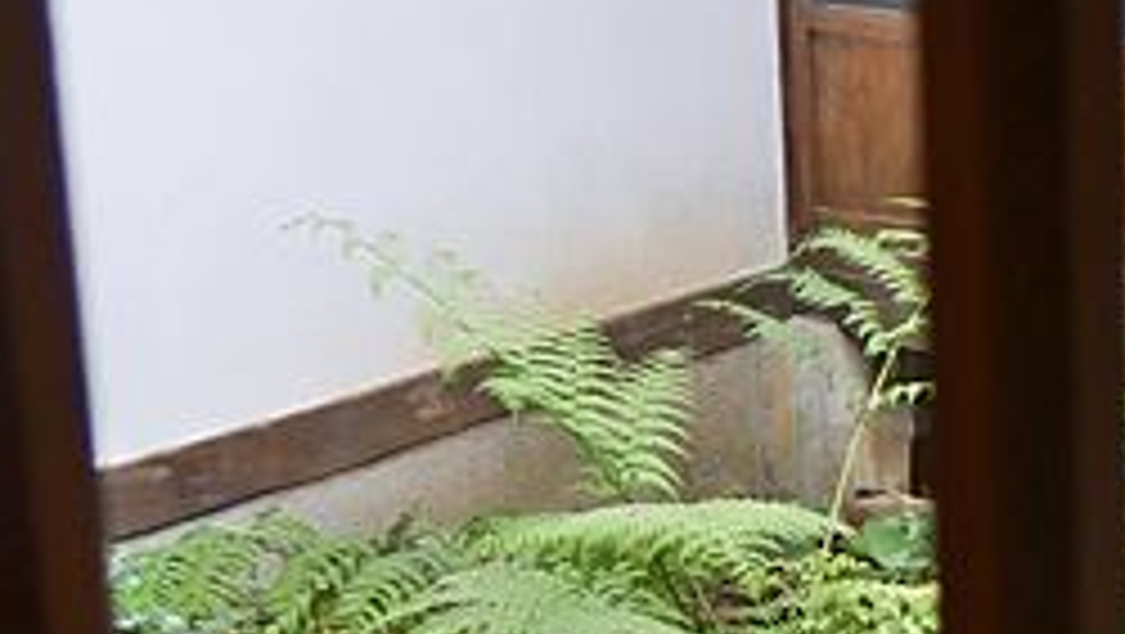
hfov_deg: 16.4
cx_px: 1530
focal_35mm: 122
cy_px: 587
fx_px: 3642
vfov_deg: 9.9
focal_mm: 14
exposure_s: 1/320
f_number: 3.5
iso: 200
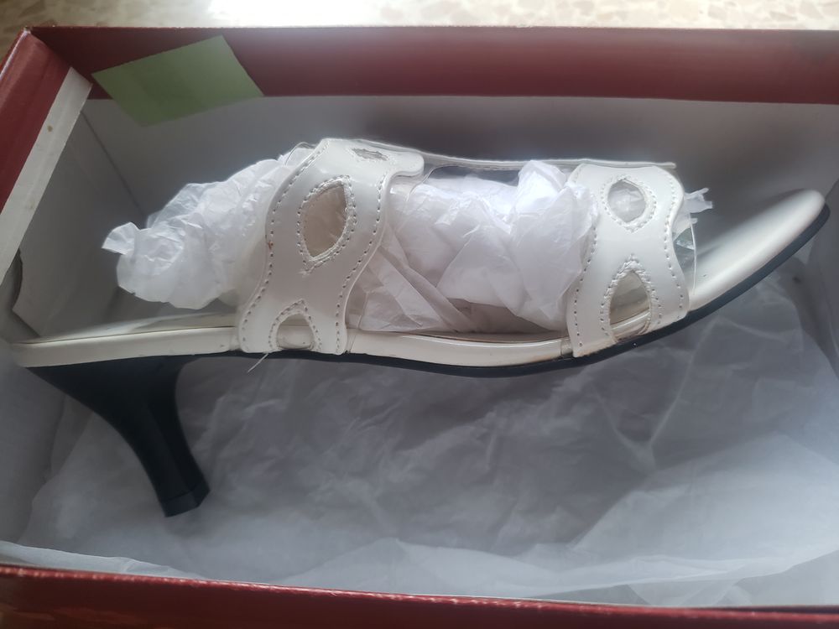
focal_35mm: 26
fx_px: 630
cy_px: 314
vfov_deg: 53.1
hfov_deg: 67.3
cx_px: 420
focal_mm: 4.3
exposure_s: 1/20
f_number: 1.5
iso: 250
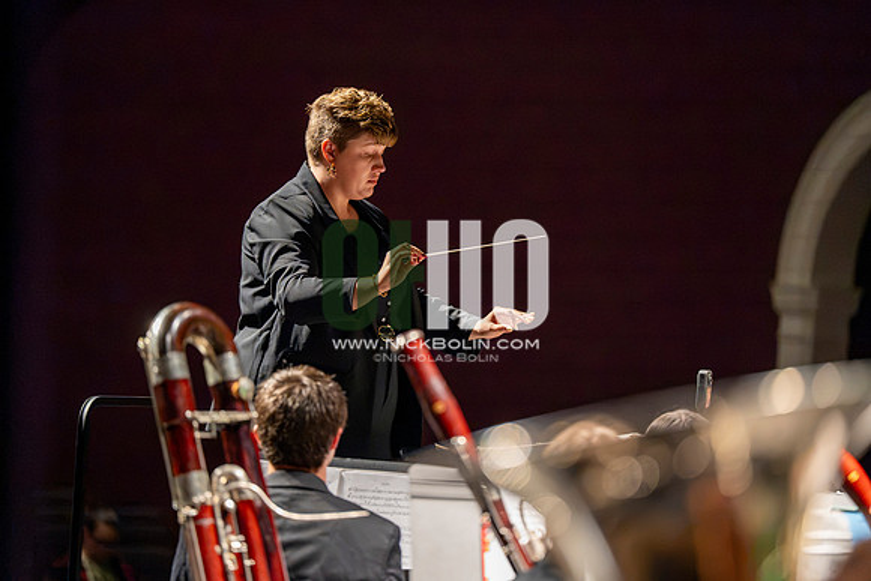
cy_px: 290
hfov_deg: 12.1
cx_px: 436
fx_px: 4114
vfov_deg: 8.1
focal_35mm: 170
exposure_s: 1/640
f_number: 2.8
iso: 12800
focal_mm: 170
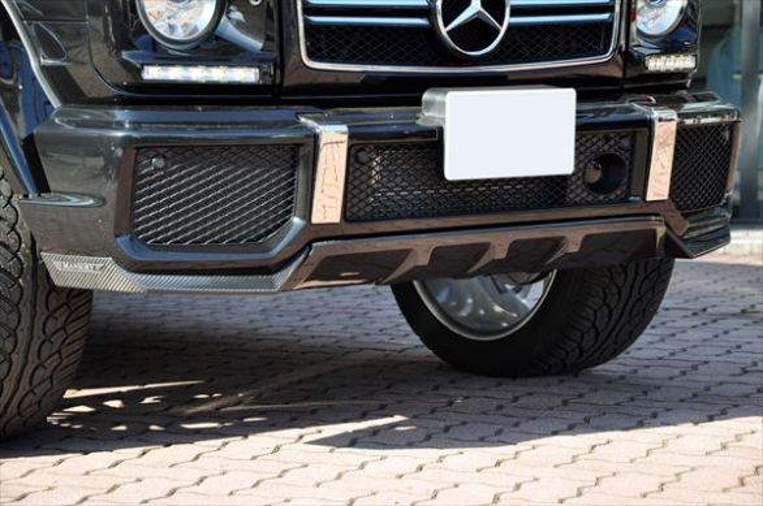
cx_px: 382
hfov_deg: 17.1
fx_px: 2540
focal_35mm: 120
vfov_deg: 11.4
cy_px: 253
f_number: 5.6
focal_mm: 80
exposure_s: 1/125
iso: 200
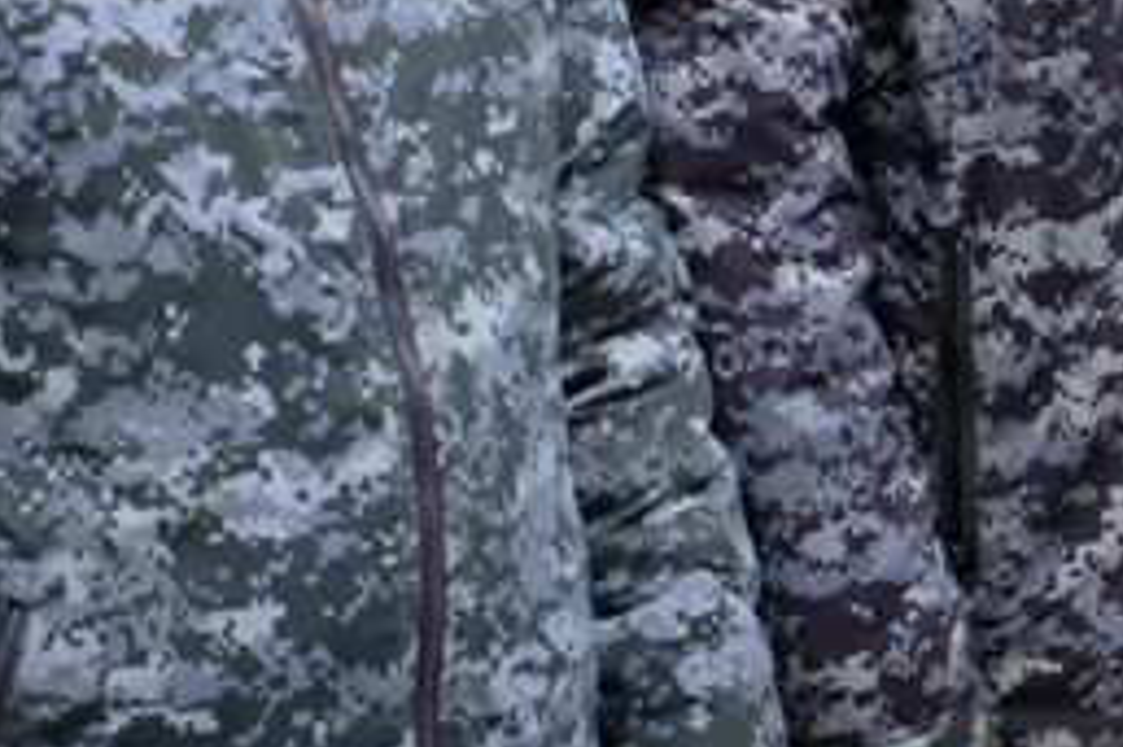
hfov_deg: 11.0
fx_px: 5829
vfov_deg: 7.3
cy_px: -214
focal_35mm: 187
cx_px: 918
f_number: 5.6
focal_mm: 42.5
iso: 4000
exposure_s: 1/1700
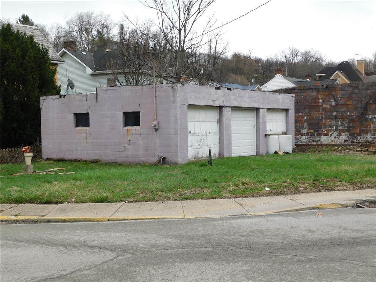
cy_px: 141
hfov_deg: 37.5
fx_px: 554
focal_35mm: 51
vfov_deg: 28.6
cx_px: 188
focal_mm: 9
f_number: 3.8
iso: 125
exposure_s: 1/100
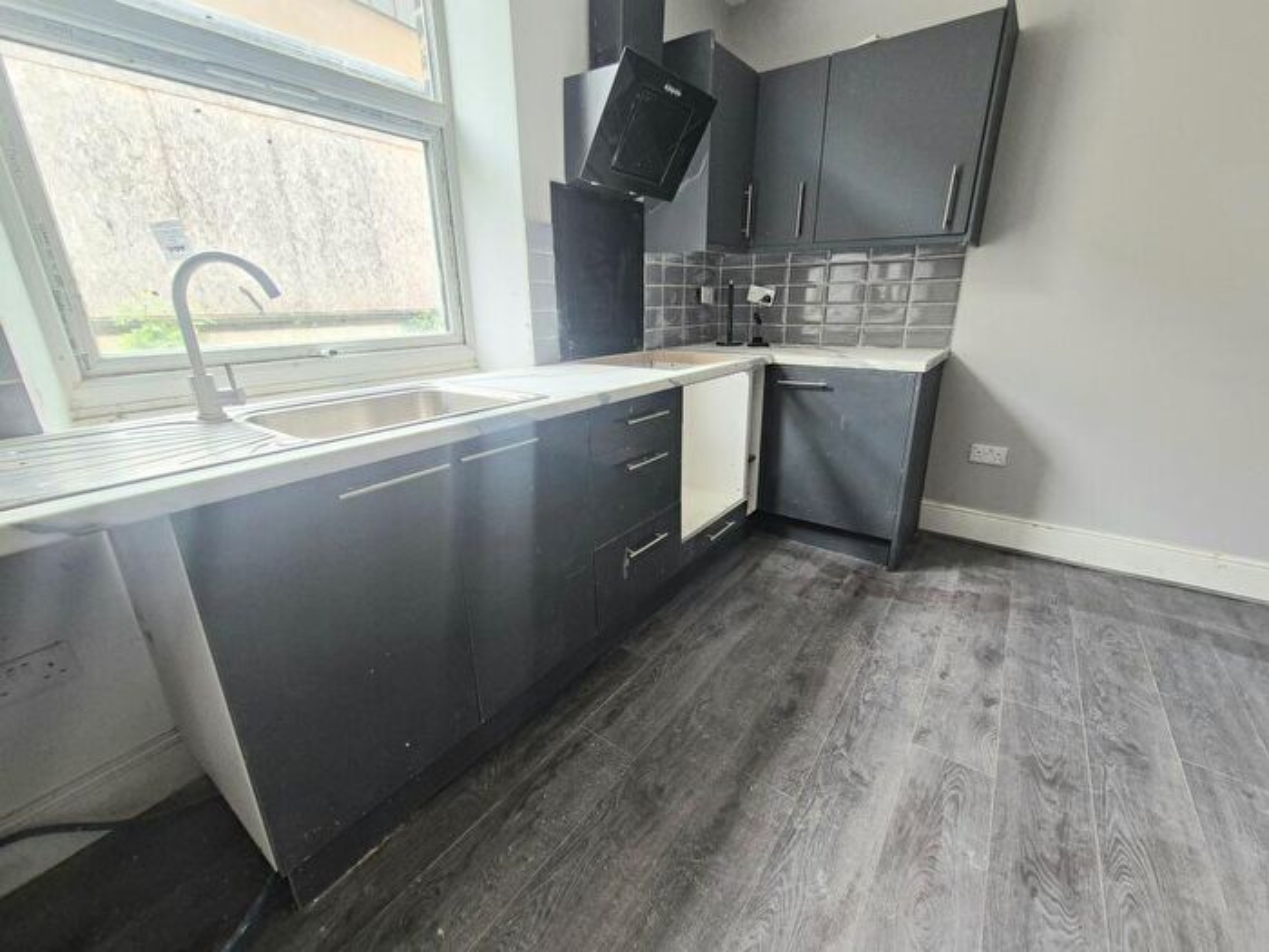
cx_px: 634
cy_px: 476
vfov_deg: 89.9
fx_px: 477
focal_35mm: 13
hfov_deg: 106.2
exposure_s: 1/50
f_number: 2.2
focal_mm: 2.2
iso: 160
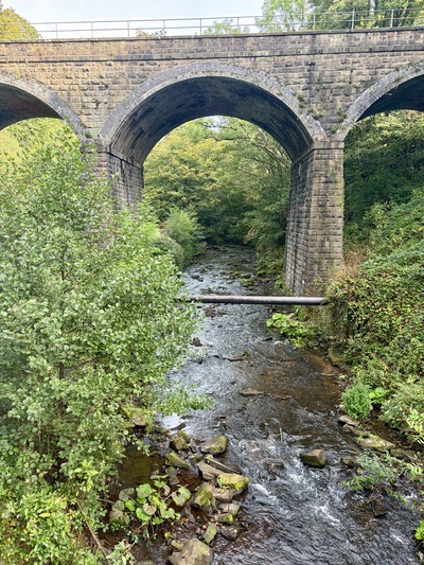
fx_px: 424
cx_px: 212
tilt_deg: -8.9
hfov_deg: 53.1
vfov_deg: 67.3
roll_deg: -1.5
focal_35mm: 26
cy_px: 282
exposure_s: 1/123
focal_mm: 5.96
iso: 50
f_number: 1.6
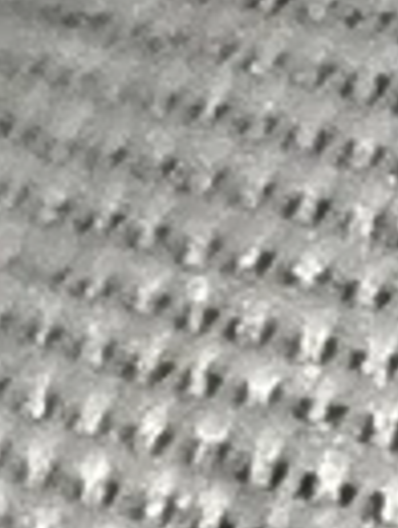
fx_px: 10070
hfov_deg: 2.3
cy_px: 1145
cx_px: 451
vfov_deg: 3.0
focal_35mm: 659
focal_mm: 5.31
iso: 64
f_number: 1.7
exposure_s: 1/50
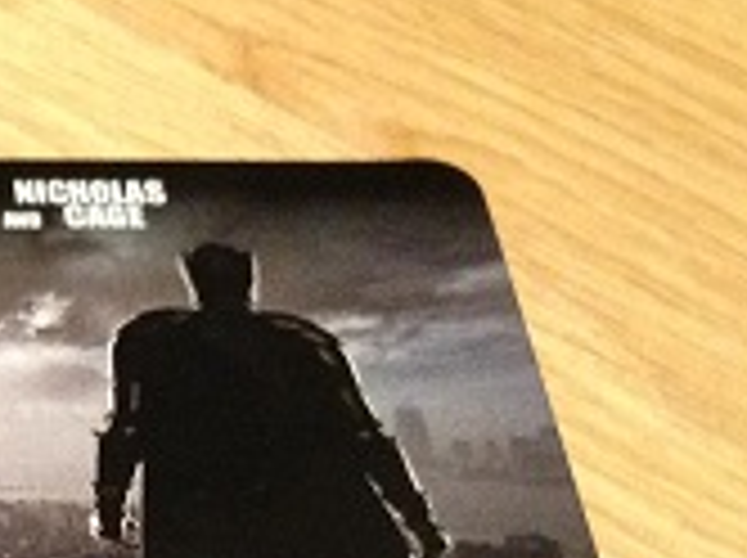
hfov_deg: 13.7
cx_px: -414
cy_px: 914
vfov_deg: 10.5
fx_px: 2909
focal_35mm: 135
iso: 400
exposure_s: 1/20
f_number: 2.4
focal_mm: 4.28
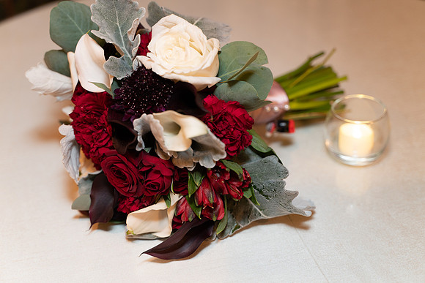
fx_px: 649
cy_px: 142
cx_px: 212
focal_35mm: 55
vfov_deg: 24.6
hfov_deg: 36.2
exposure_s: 1/20
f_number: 2.8
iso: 640
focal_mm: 55
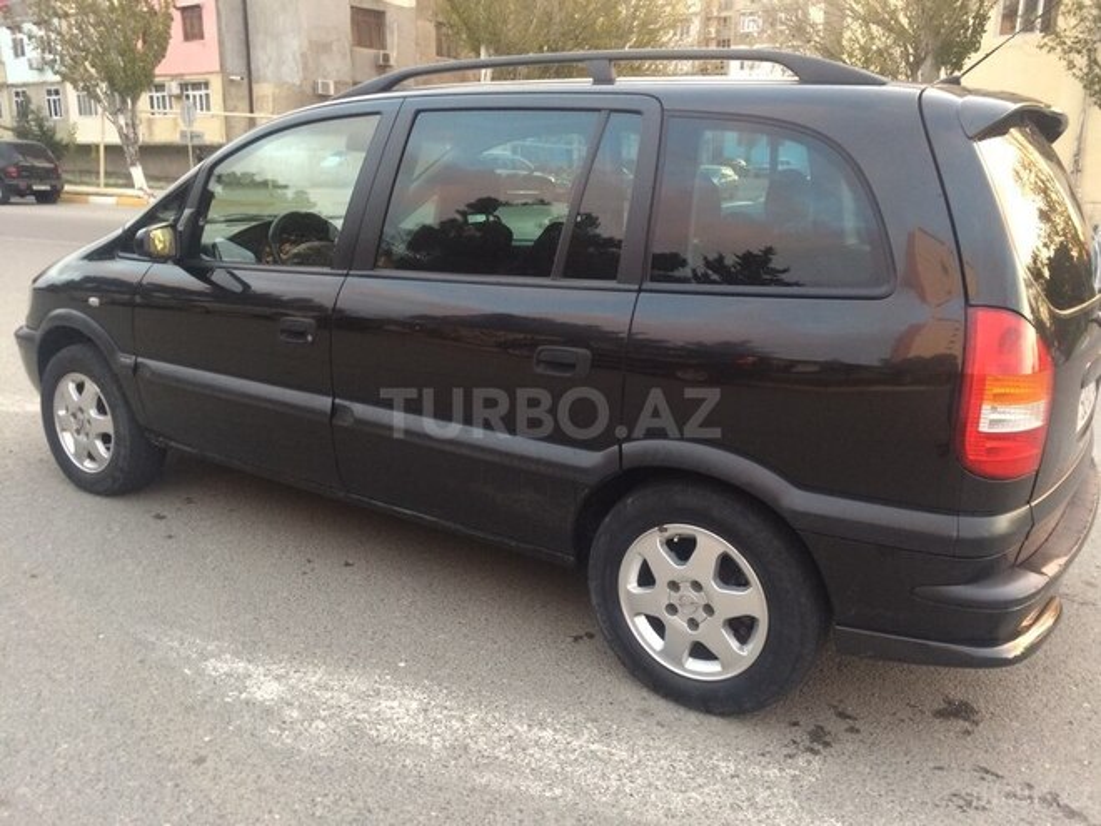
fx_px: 922
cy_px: 413
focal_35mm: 29
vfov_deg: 48.2
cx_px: 550
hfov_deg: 61.7
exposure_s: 1/33
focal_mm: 4.15
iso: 125
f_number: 2.2
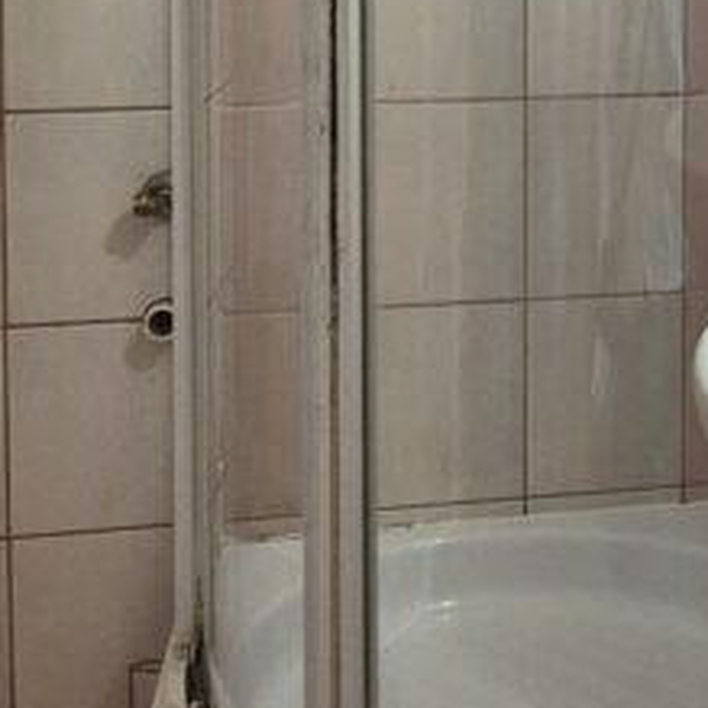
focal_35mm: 42
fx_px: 972
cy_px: -110
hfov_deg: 37.8
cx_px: 617
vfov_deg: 33.6
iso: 320
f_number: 2.2
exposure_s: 1/50
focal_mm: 2.2
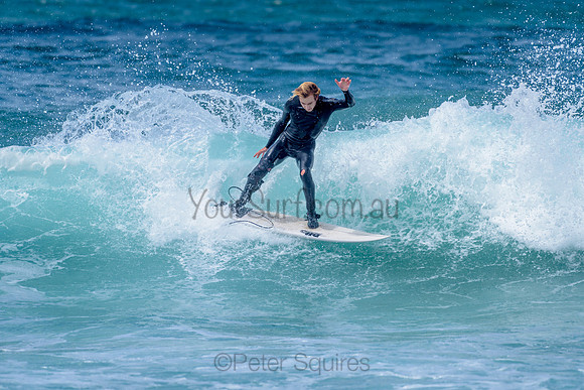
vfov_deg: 2.2
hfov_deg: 3.4
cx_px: 297
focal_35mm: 614
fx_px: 9967
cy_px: 153
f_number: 5.6
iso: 180
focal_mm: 500
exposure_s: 1/2000
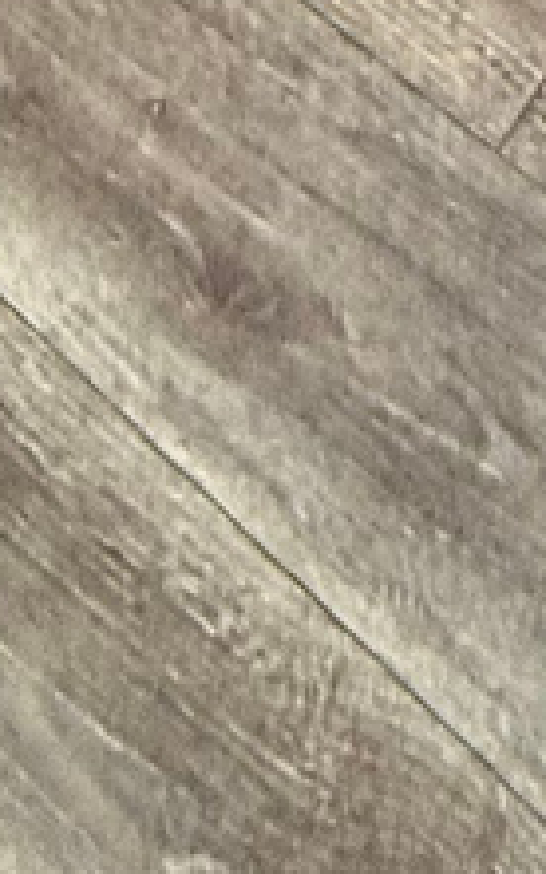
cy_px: -1926
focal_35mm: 103
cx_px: 768
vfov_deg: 10.6
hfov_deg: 12.2
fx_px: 2454
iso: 320
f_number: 2.2
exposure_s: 1/72
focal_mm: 2.22
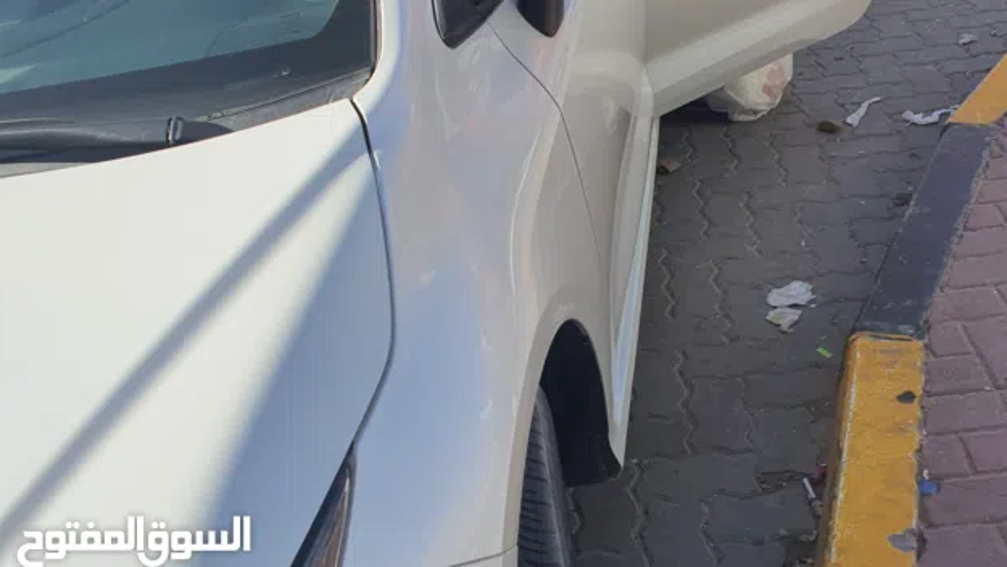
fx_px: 775
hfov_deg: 66.0
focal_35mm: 29
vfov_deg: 40.2
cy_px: 284
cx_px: 493
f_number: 2.4
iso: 50
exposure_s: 1/1408
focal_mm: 4.3
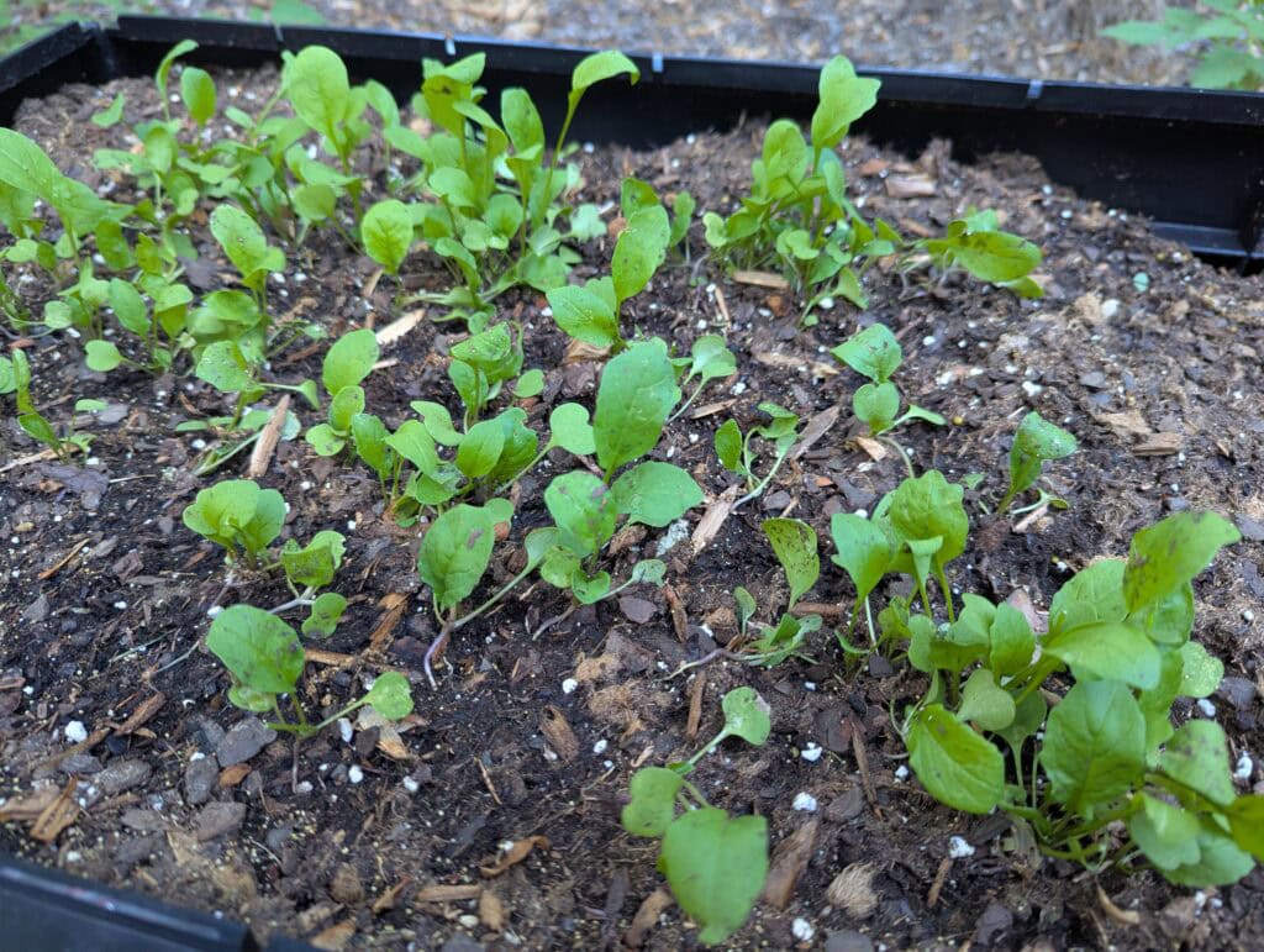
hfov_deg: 71.5
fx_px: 878
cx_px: 632
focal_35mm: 24
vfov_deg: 56.9
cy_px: 476
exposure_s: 1/35
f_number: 1.9
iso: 77
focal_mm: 6.8
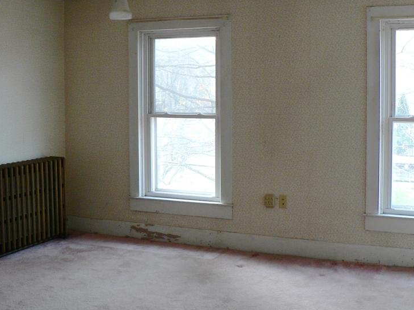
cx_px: 236
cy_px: 124
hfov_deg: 37.4
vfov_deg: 28.5
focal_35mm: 51
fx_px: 610
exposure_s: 1/30
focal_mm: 6
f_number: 2.8
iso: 100
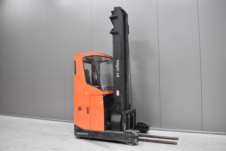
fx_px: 188
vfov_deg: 43.6
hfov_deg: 61.9
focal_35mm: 30
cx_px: 113
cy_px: 76
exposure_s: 1/50
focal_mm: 20
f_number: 5
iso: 1600
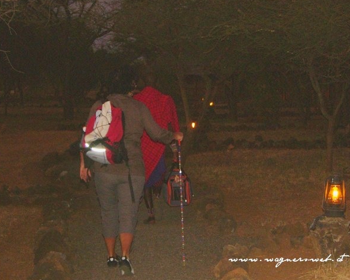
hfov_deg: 20.2
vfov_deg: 16.2
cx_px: 181
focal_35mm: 95
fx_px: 984
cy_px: 140
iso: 100
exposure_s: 1/100
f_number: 3.2
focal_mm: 23.2
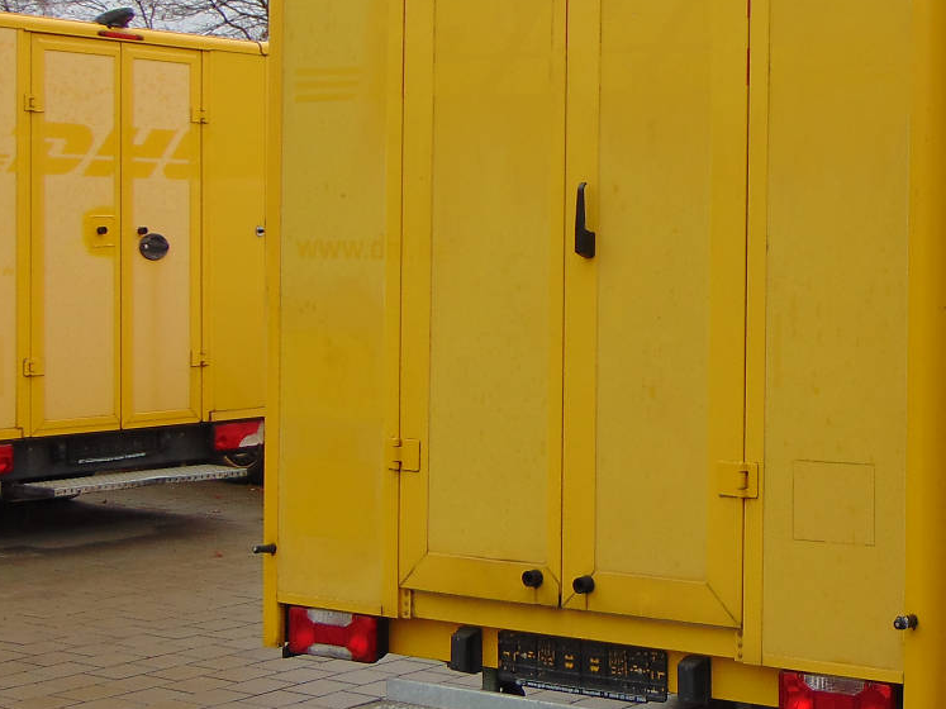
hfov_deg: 25.1
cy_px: 276
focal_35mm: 75
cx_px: 885
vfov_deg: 19.6
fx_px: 2049
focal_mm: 6.3
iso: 80
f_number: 3.2
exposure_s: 1/80
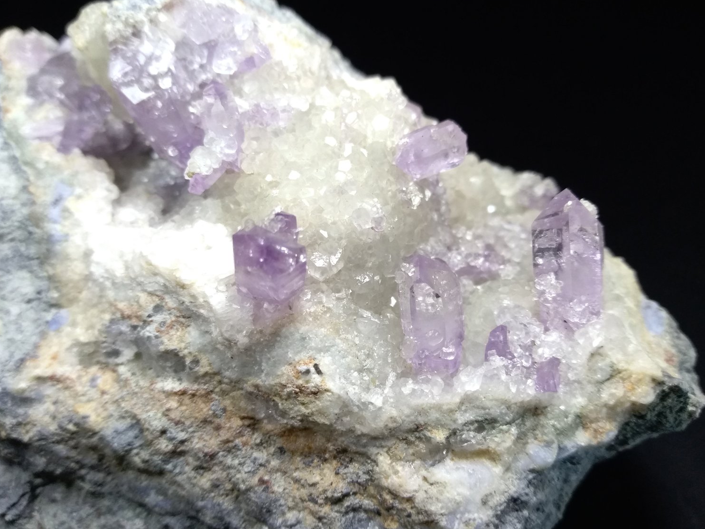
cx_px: 342
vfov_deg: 49.7
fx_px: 570
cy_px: 270
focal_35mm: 28
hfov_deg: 63.4
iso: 342
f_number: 2
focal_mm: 3.54
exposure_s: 1/33.3
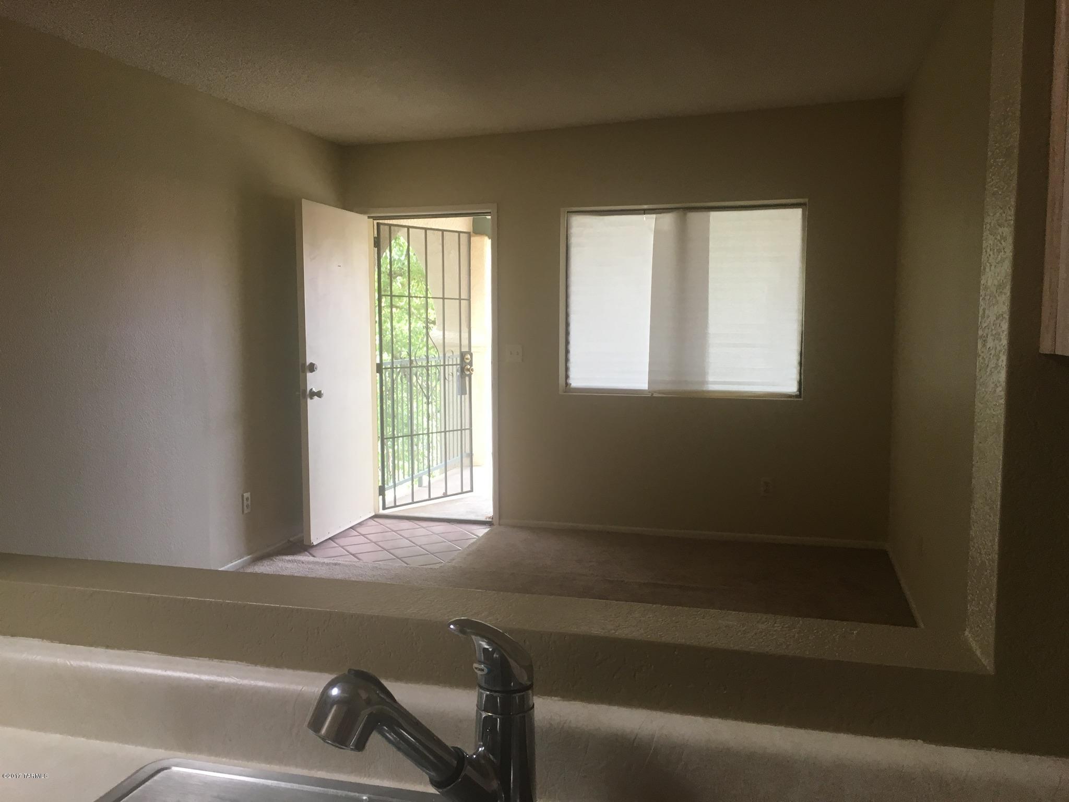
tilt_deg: -5.1
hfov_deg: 61.7
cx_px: 534
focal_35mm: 29
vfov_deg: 48.2
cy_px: 401
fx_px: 896
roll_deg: +1.6
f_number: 2.2
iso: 32
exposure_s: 1/30
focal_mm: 4.15
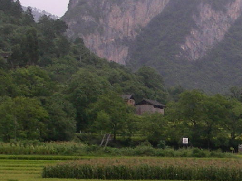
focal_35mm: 153
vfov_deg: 9.7
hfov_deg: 12.8
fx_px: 1069
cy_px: 140
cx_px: 241
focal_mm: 6.3
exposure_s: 1/105
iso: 50
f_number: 3.5
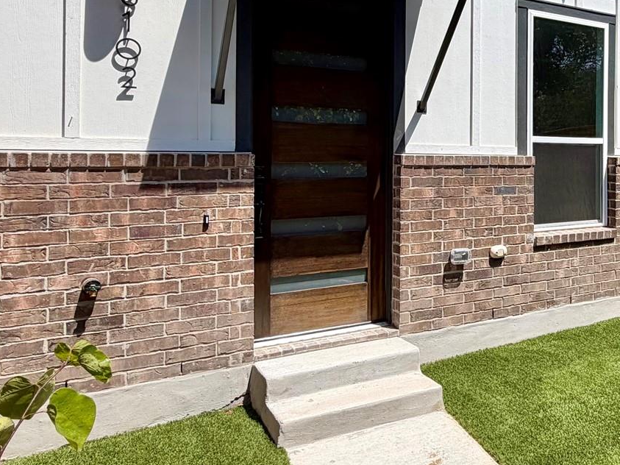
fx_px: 609
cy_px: 149
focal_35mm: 34
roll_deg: +0.5
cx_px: 526
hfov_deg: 49.6
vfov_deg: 41.2
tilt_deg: +2.1
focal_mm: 2.22
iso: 20
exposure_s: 1/1017
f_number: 2.2
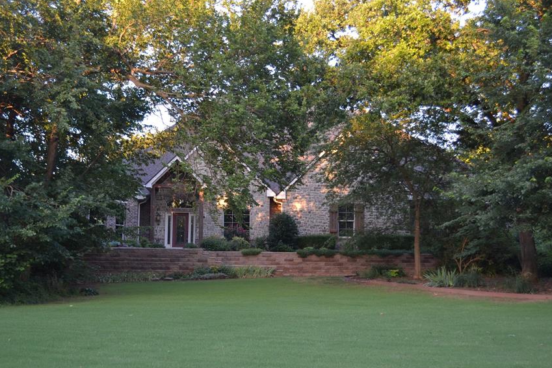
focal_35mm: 47
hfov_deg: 41.8
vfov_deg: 28.6
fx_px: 721
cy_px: 209
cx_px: 235
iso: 400
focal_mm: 26
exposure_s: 1/80
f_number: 4.2
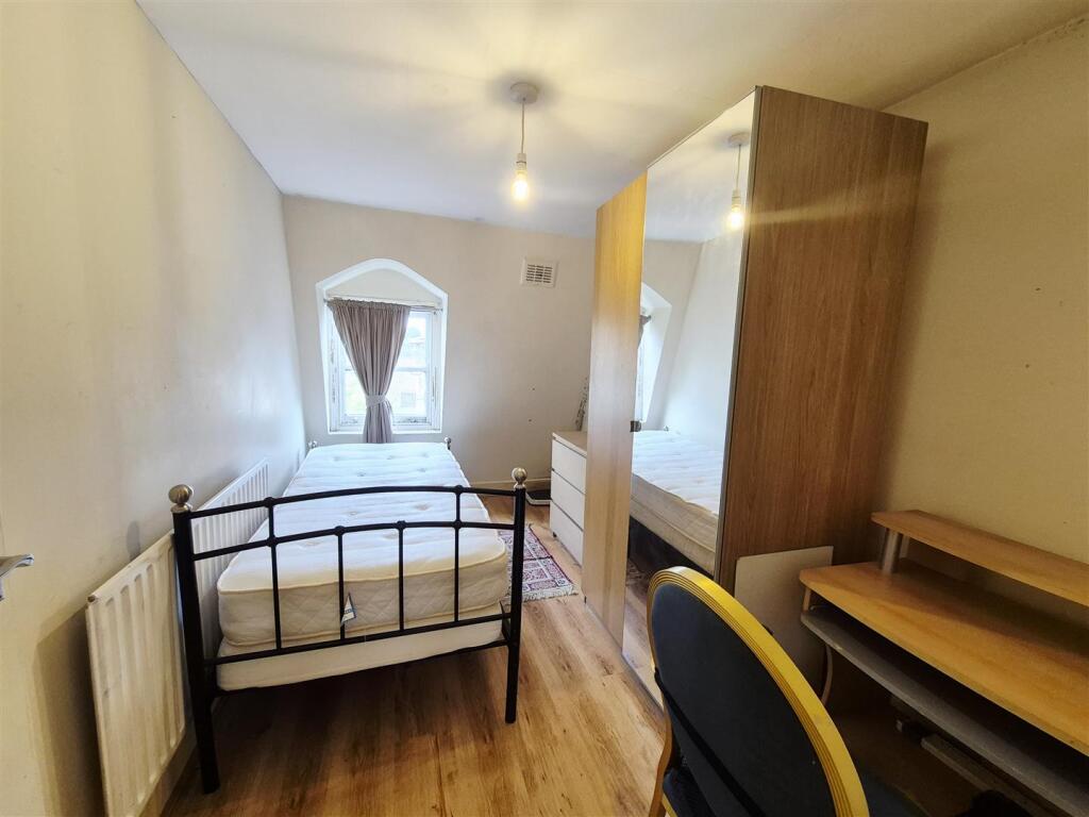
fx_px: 409
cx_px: 544
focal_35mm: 13
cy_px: 408
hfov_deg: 106.2
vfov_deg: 89.9
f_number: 2.2
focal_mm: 1.74
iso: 100
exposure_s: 1/50
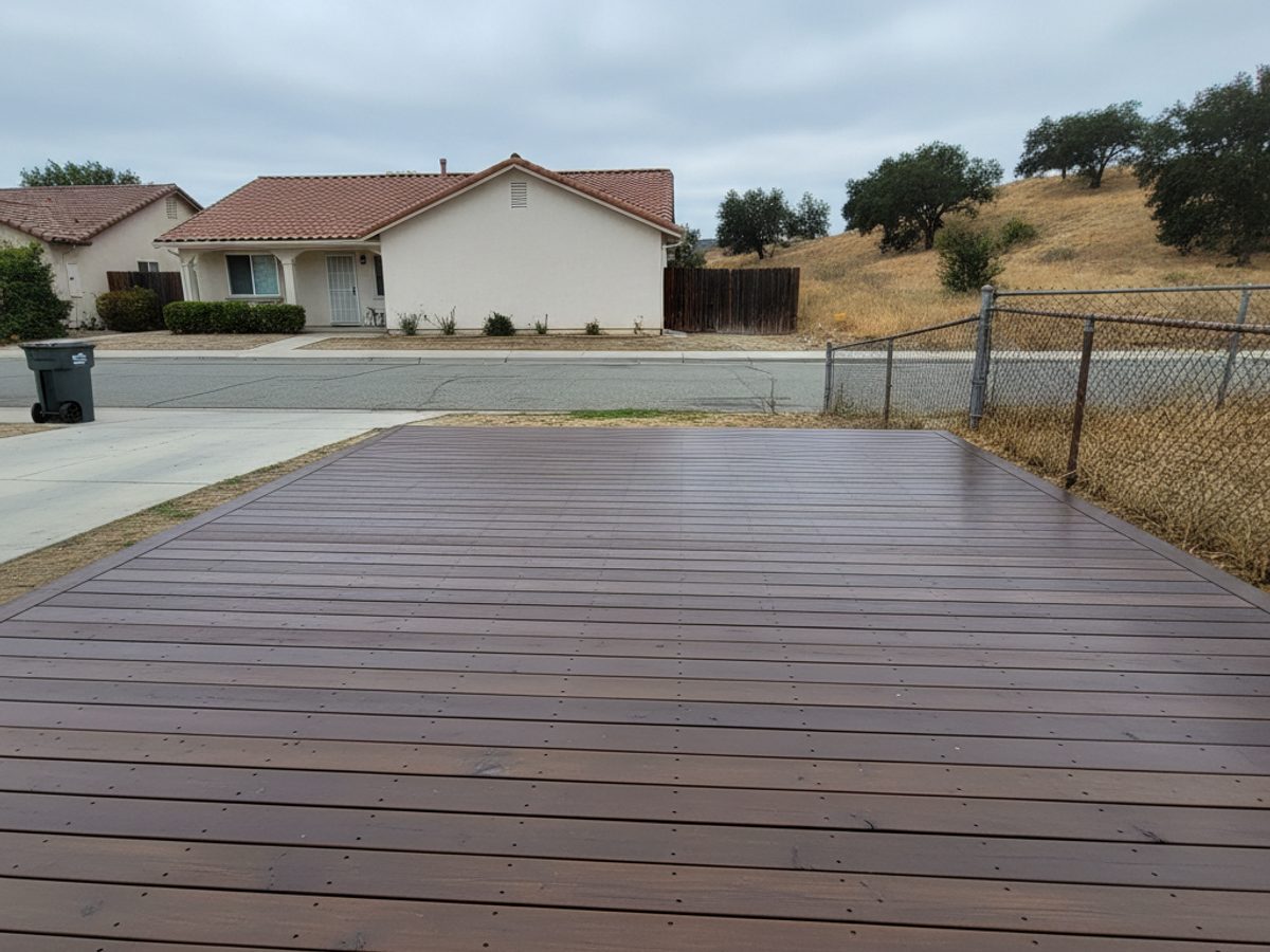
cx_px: 635
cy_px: 476
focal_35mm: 26
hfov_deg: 67.3
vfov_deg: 53.1
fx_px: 954
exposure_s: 1/700
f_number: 1.5
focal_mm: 5.7
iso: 1544
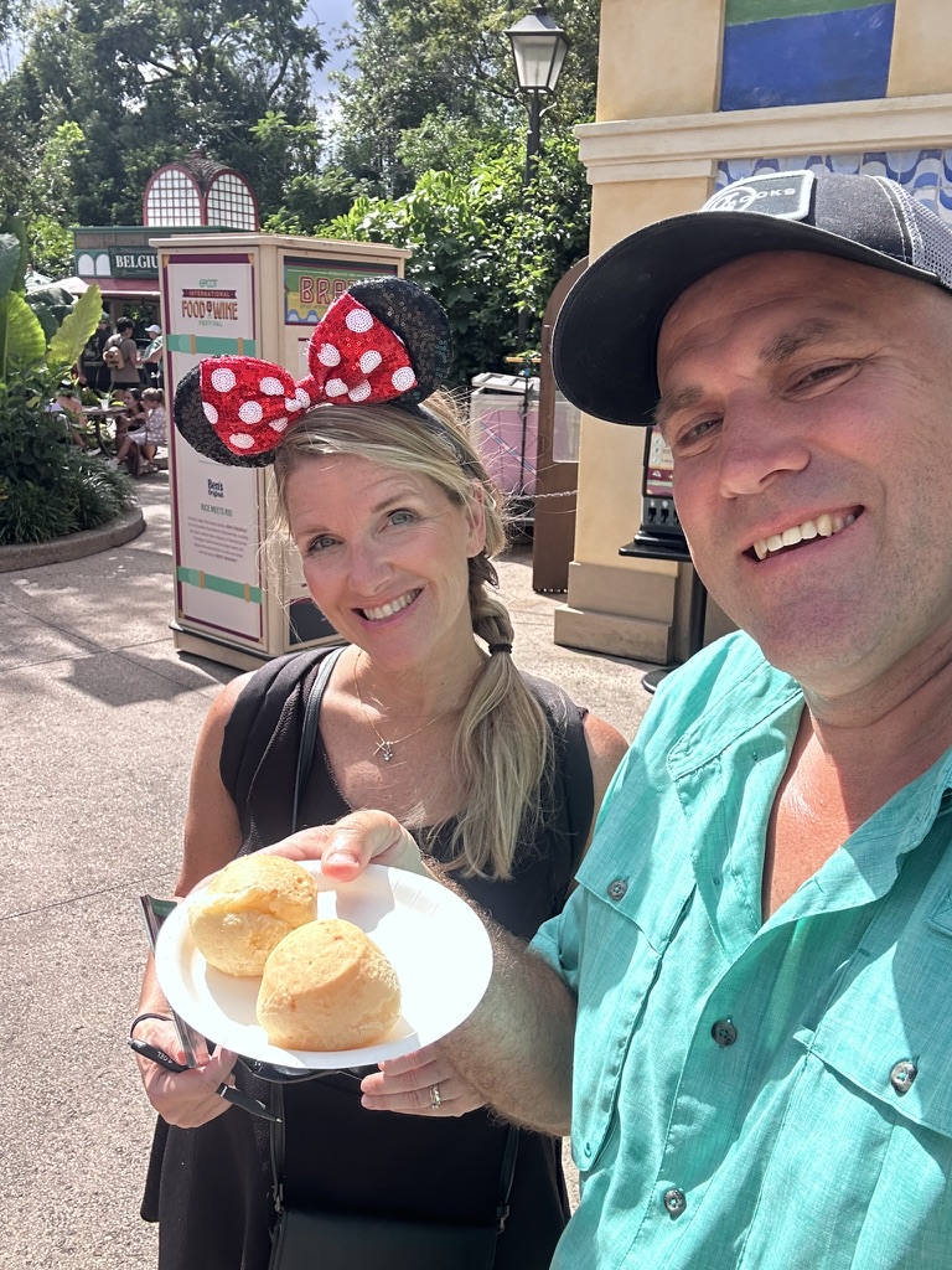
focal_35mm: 30
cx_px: 476
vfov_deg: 60.0
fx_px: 1100
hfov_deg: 46.8
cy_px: 635
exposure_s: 1/510
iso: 25
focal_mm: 2.69
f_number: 1.9
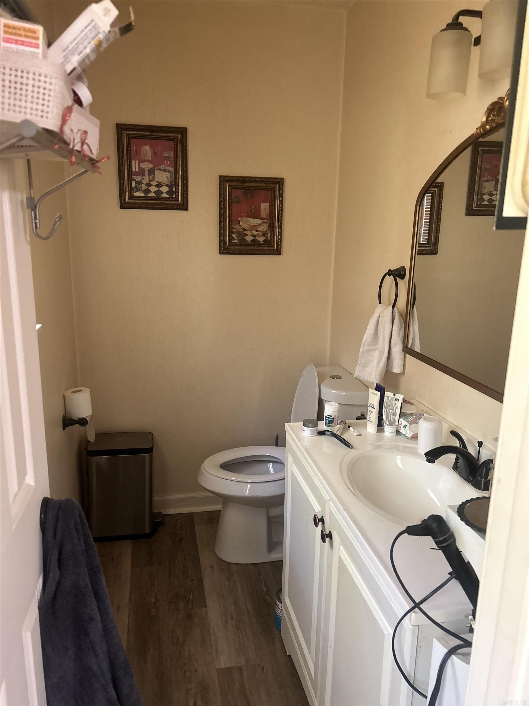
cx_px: 264
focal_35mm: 26
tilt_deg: -13.5
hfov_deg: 53.1
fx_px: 530
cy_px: 353
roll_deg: -1.3
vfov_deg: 67.3
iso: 400
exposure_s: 1/40
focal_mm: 5.7
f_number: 1.5
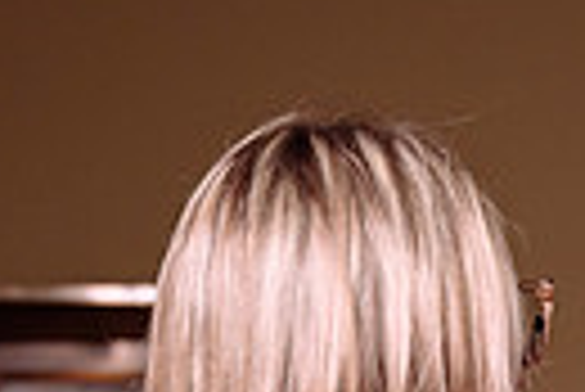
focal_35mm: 185
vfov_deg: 7.2
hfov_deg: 10.7
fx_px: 3010
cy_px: 745
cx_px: 887
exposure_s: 1/100
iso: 800
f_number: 3.2
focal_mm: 39
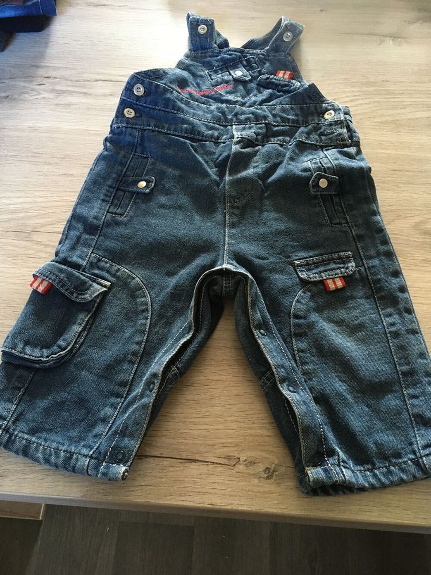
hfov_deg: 48.2
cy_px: 288
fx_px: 481
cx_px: 216
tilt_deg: -61.9
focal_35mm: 29
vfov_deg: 61.7
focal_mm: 4.15
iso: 200
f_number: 2.2
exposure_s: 1/20
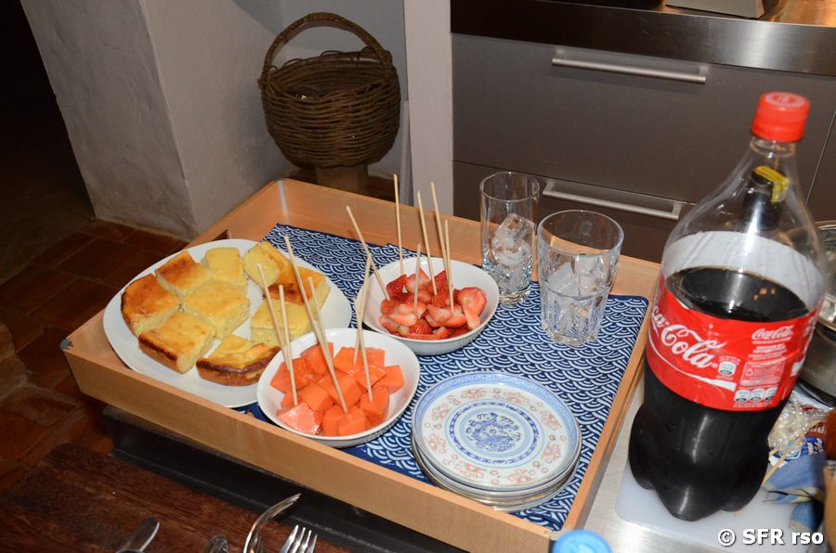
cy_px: 276
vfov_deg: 39.8
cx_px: 418
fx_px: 765
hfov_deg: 57.3
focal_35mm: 33
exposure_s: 1/60
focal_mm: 22
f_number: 7.1
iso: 3200
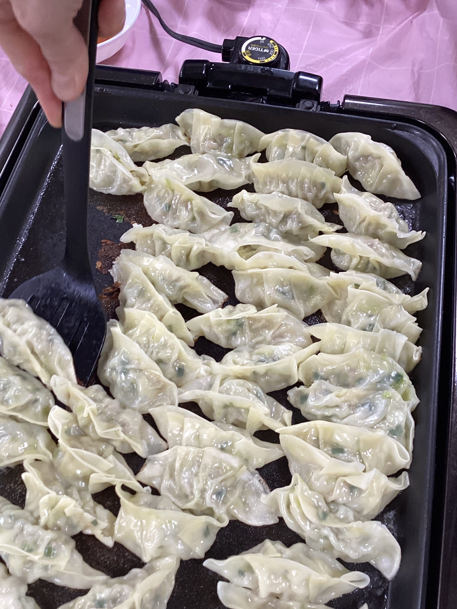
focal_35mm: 39
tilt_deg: -61.9
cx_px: 207
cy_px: 331
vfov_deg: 47.8
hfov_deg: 36.8
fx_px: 686
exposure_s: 1/50
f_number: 2.4
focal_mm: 3.3
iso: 125
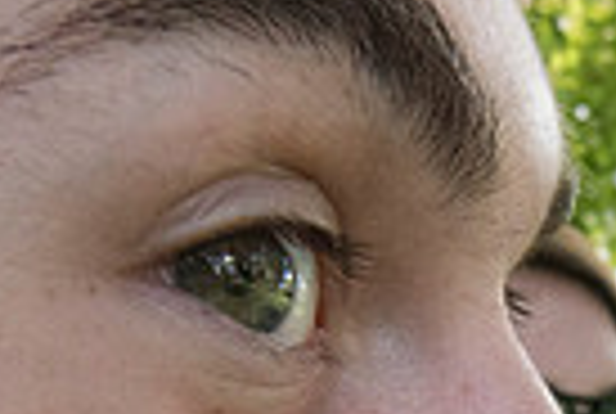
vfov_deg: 10.0
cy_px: 727
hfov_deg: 15.2
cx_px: 674
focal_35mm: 131
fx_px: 2246
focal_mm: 31
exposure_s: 1/200
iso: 5000
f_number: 20
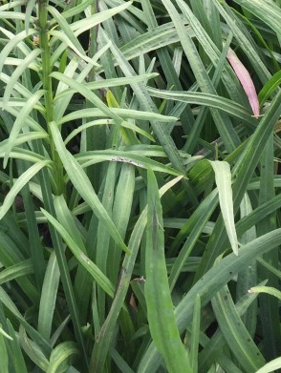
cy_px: -80
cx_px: 57
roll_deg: +3.3
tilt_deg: -40.6
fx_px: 854
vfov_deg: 22.6
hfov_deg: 18.5
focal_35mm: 79
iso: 32
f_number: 2.2
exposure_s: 1/476
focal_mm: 4.15
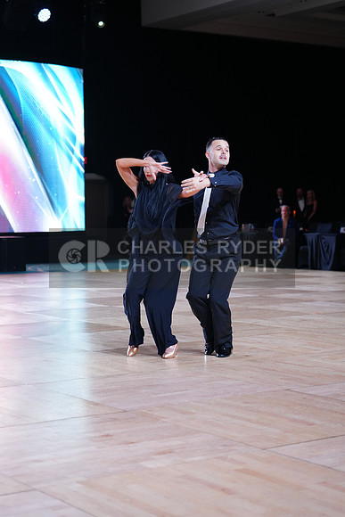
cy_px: 258
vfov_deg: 28.8
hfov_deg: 19.5
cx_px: 172
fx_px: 1006
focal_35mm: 70
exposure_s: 1/500
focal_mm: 70
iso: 800
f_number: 2.8
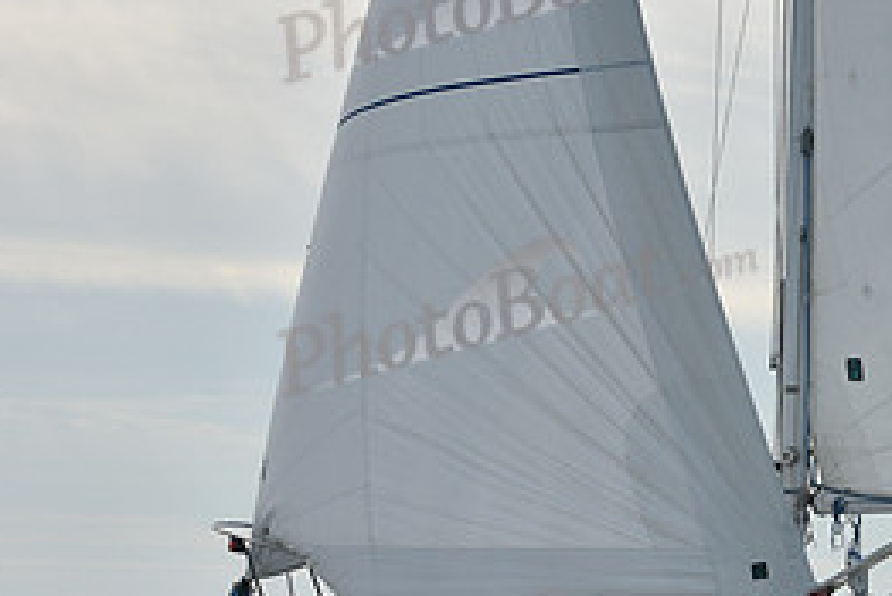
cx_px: 936
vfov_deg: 8.9
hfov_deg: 13.0
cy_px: 438
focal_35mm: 155
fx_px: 3843
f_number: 8
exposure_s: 1/1000
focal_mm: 70
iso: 320
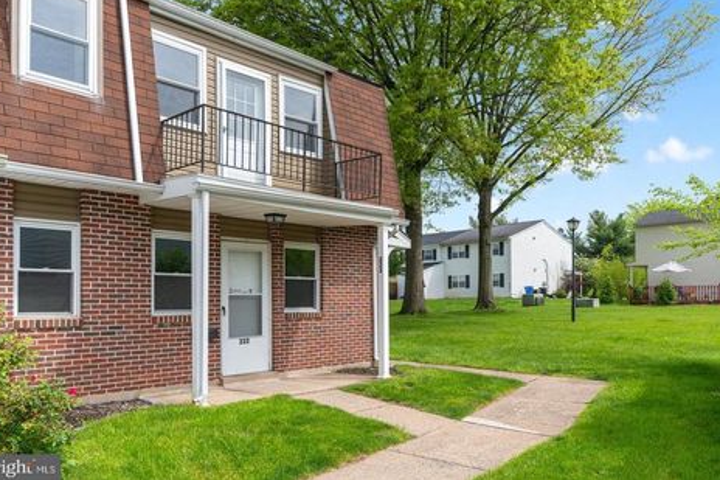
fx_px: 560
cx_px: 365
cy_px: 223
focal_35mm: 28
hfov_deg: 65.5
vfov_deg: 46.3
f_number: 7.1
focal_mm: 26
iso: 320
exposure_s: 1/640
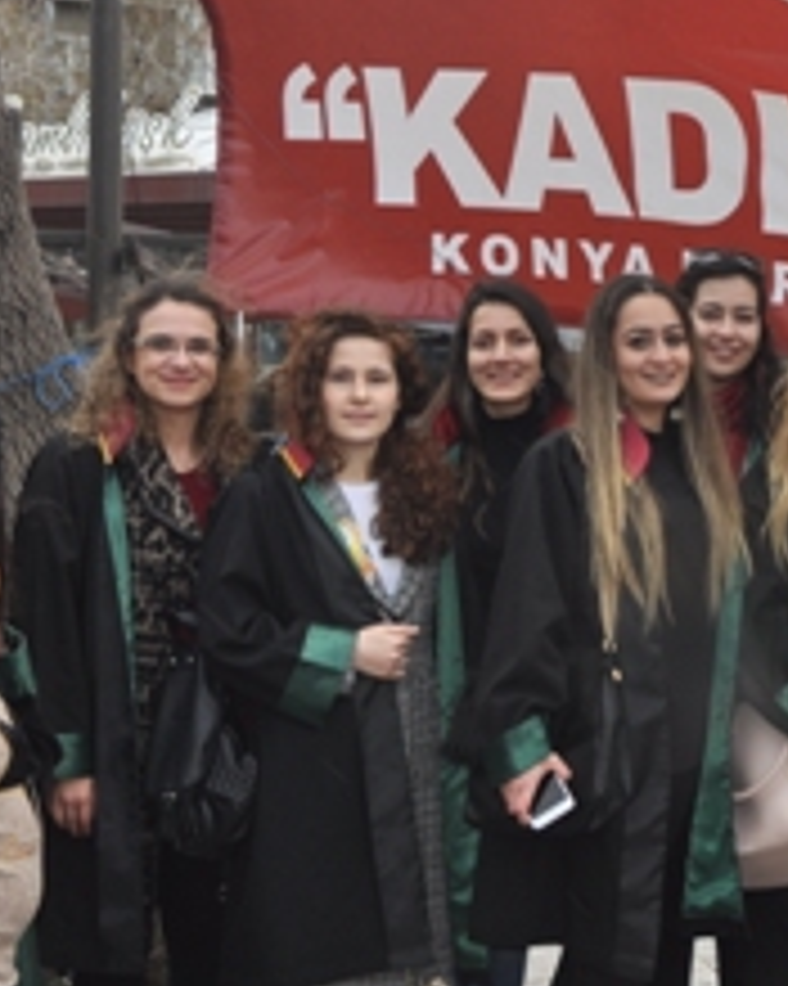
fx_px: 2159
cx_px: 1162
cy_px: 466
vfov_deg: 25.7
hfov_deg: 18.5
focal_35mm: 74
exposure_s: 1/200
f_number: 5.6
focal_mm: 18
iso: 200
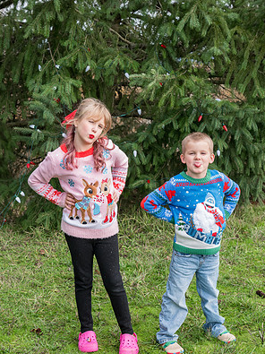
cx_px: 133
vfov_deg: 33.8
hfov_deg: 25.6
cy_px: 185
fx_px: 582
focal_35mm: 57
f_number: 5
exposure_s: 1/320
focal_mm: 35
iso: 320
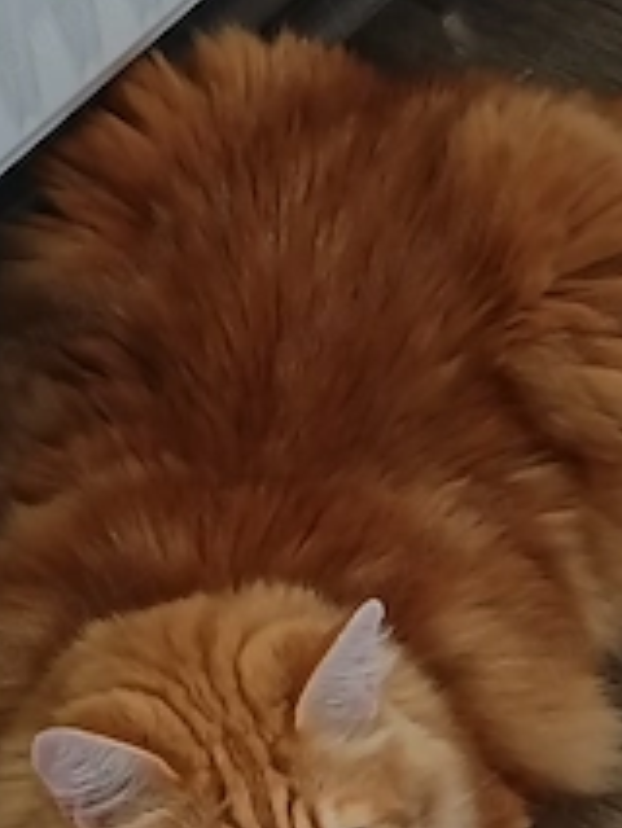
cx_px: 525
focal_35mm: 165
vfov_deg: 12.0
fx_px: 3949
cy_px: 346
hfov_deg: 9.0
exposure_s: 1/33.3
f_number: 1.75
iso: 1220
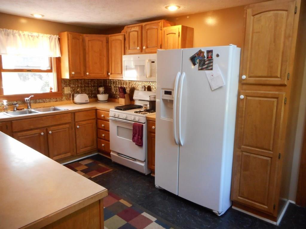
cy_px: 114
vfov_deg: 54.9
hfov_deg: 69.4
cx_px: 153
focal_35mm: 25
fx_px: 221
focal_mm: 4.5
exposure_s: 1/30
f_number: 3.7
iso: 400
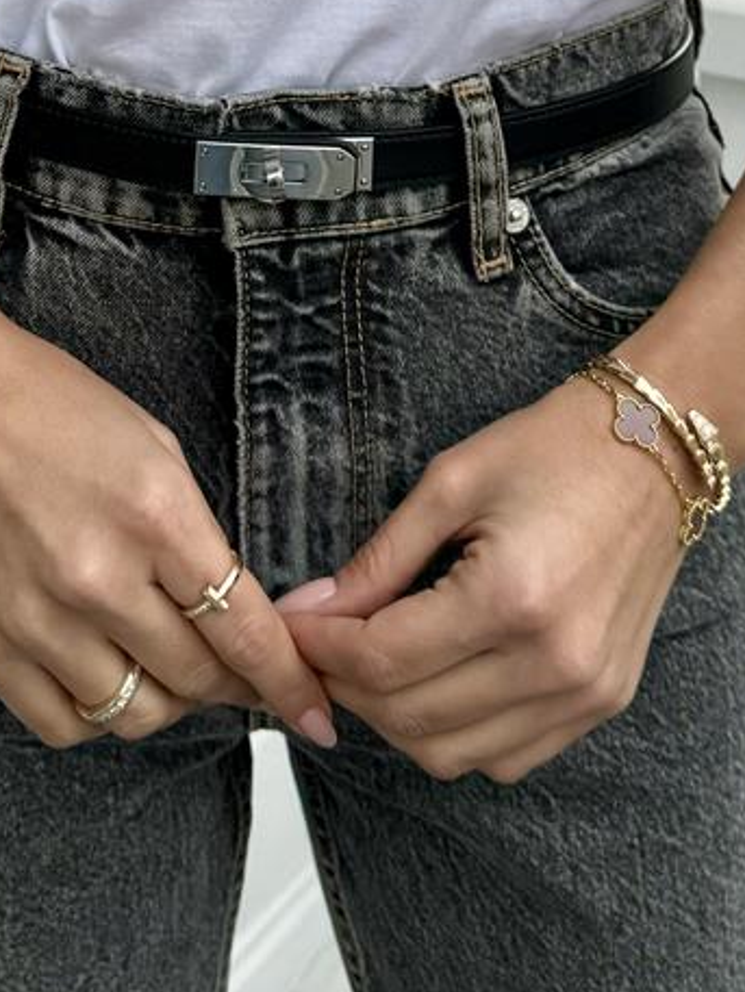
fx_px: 1950
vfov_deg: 26.2
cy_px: -117
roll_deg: -0.9
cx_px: 298
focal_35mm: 68
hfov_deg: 21.6
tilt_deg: -13.9
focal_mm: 6.86
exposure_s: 1/1597
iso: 80
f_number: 1.78
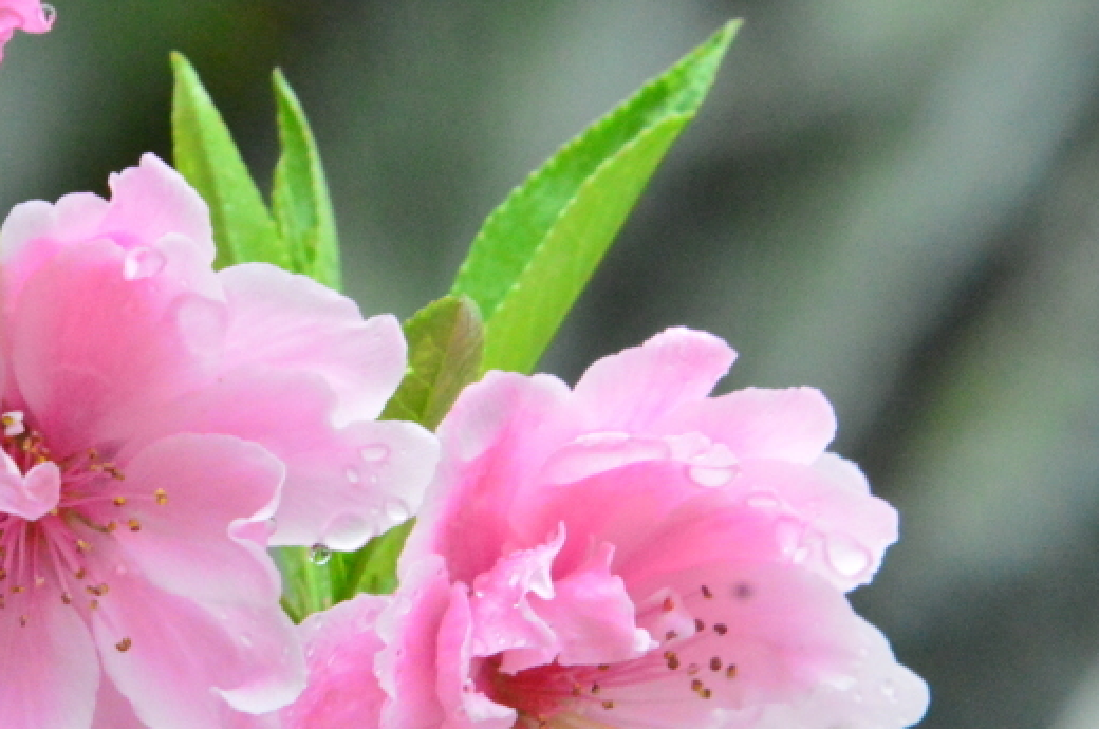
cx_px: 163
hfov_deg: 3.8
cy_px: 453
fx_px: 16672
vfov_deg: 2.5
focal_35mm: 547
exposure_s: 1/125
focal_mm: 185
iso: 6400
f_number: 18
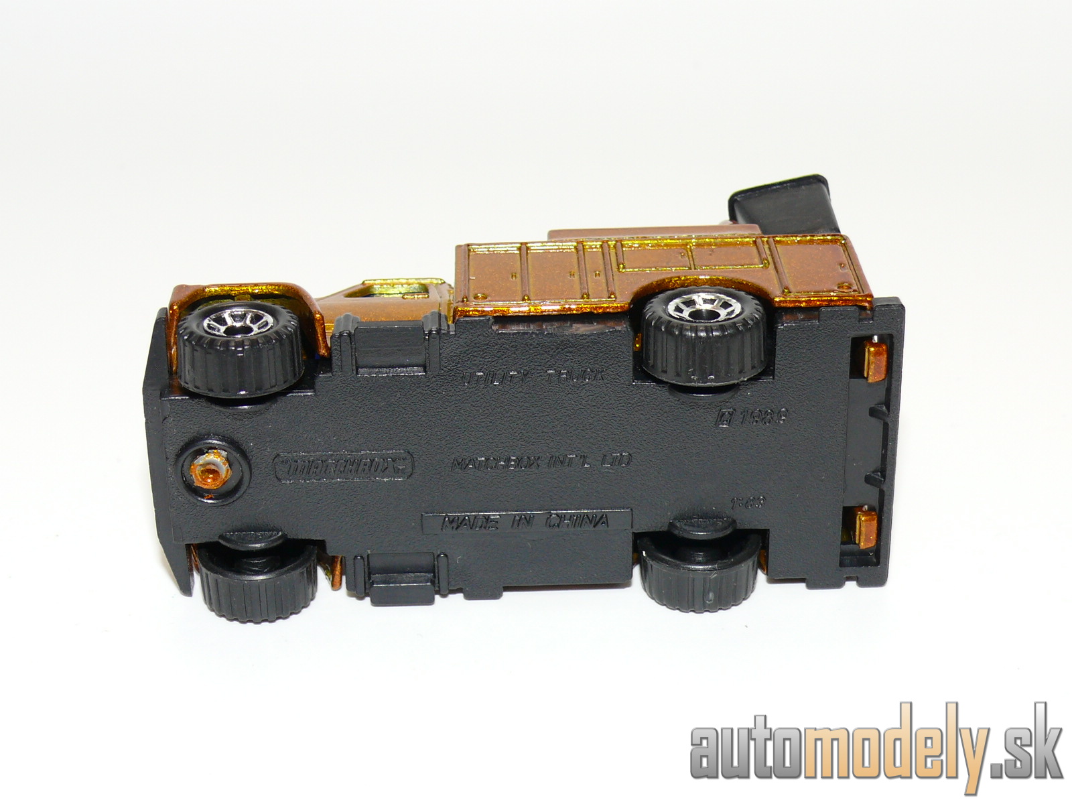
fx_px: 2292
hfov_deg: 26.3
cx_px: 536
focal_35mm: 74
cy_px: 402
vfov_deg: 19.9
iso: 100
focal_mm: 11.2
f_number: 4
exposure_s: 1/30
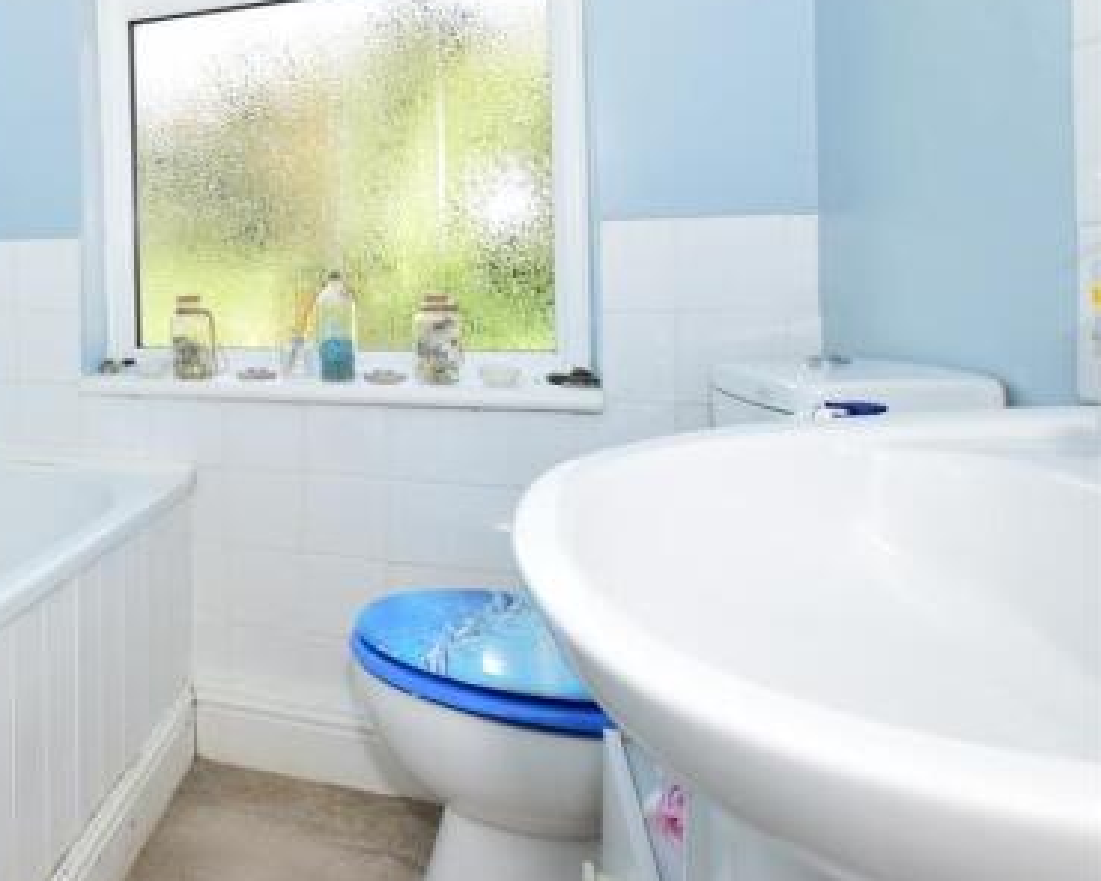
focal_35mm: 25
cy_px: 276
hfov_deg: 58.9
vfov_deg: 55.3
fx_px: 814
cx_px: 125
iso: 400
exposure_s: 1/100
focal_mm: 10
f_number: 8
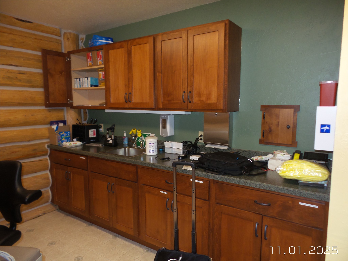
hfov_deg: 73.9
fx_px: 231
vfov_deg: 58.9
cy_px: 130
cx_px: 174
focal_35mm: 23
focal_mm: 4.1
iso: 160
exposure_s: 1/30
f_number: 2.8
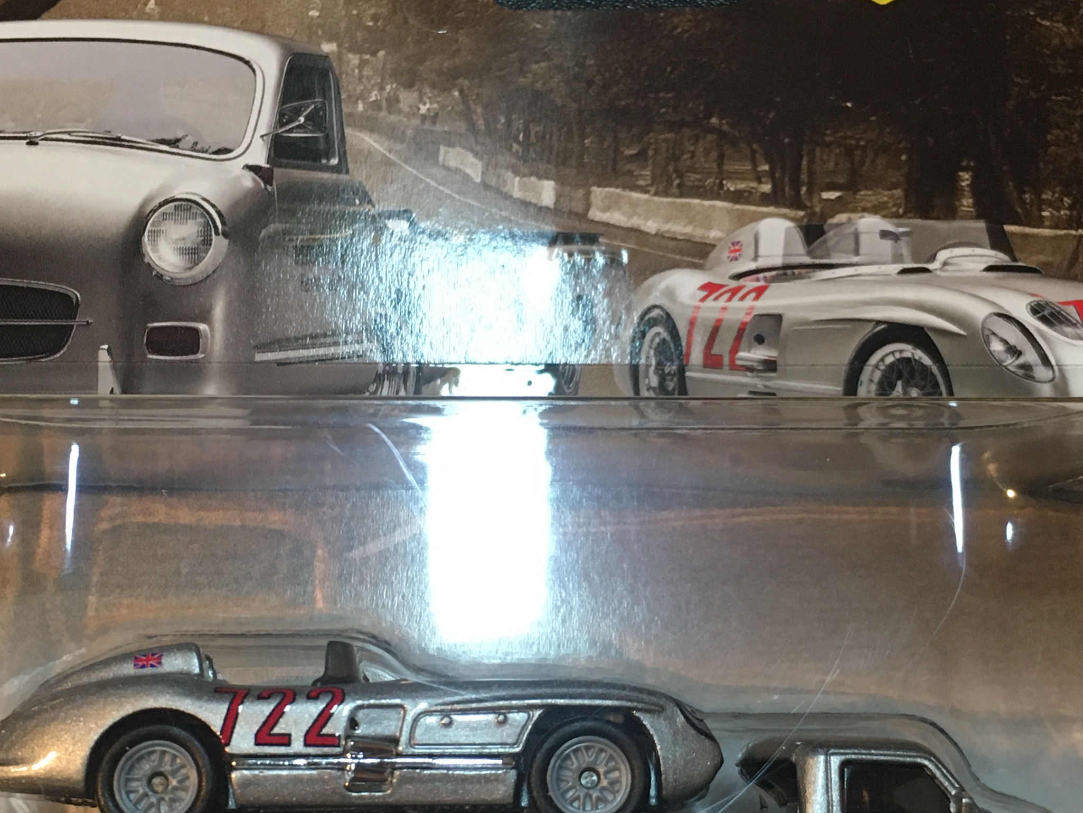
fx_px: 1784
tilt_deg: -77.8
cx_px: 533
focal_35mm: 57
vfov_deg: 25.5
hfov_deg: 33.8
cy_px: 568
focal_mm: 4.15
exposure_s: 1/30
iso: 125
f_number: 2.2
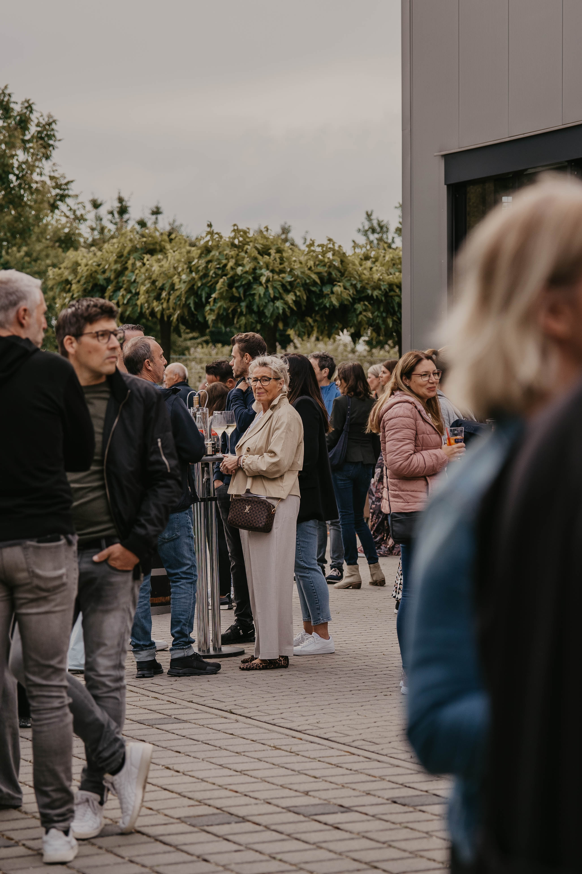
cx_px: 291
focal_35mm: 105
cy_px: 437
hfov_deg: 13.0
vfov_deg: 19.5
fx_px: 2546
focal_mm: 70
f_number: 2.8
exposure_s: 1/320
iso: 250
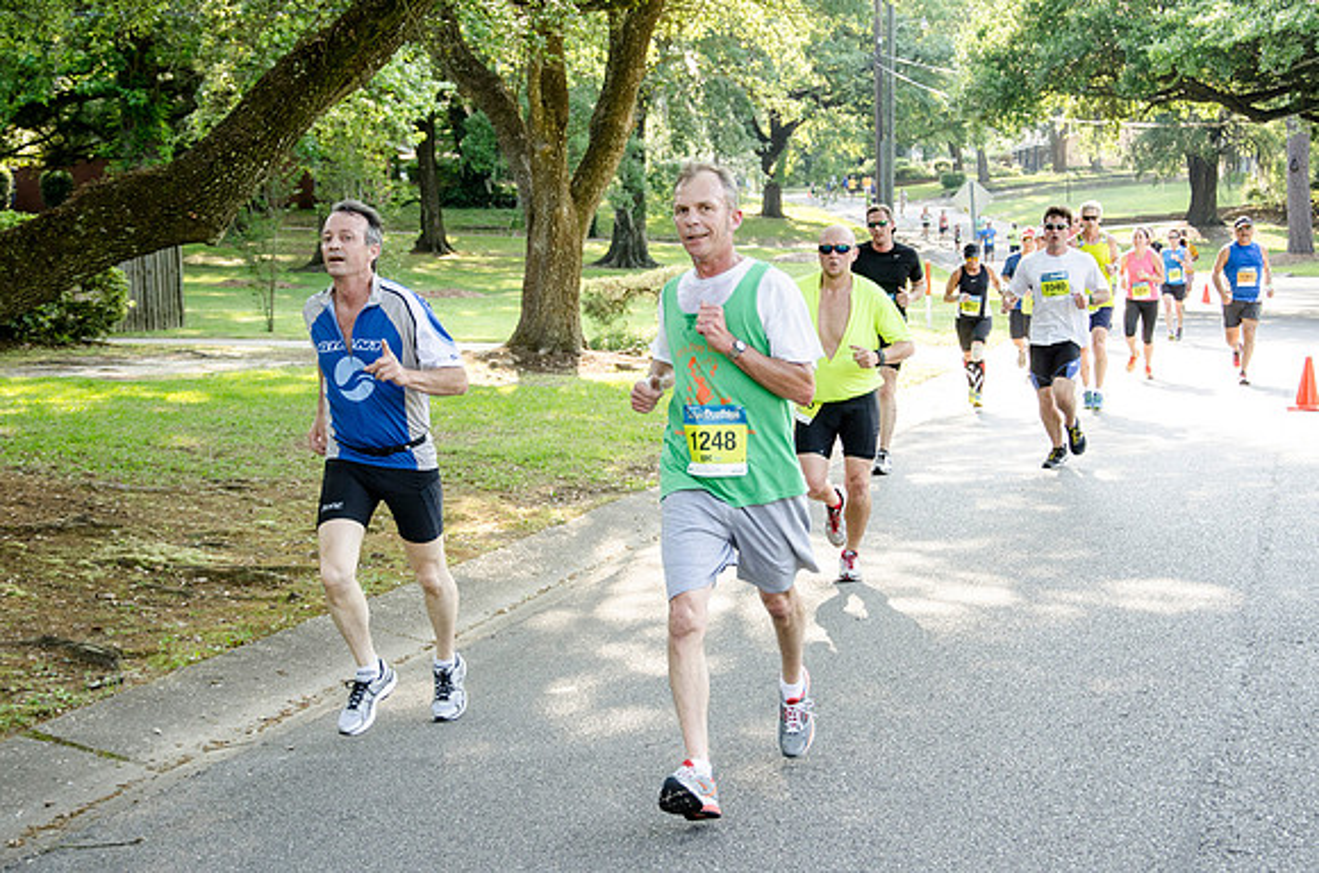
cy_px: 436
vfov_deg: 18.8
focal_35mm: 72
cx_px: 660
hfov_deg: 28.1
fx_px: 2632
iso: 800
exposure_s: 1/400
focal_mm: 48
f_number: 5
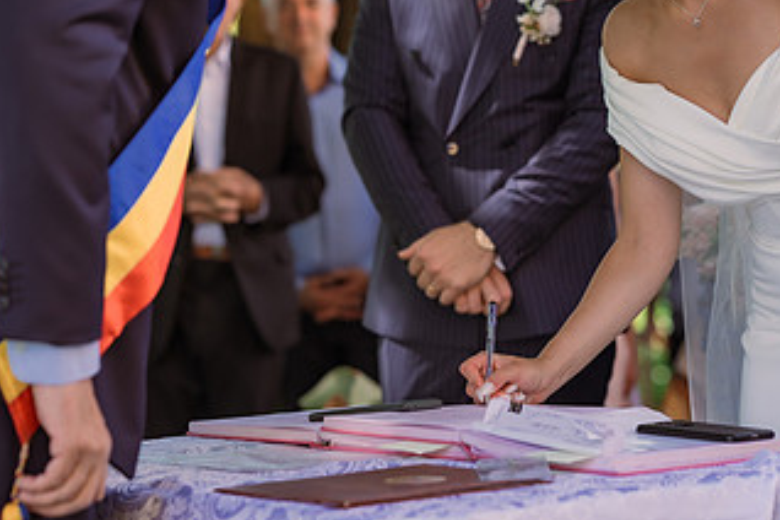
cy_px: 88
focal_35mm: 155
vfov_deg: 8.8
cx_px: 446
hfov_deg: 13.2
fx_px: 3358
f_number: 2.8
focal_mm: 85
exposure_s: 1/500
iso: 250
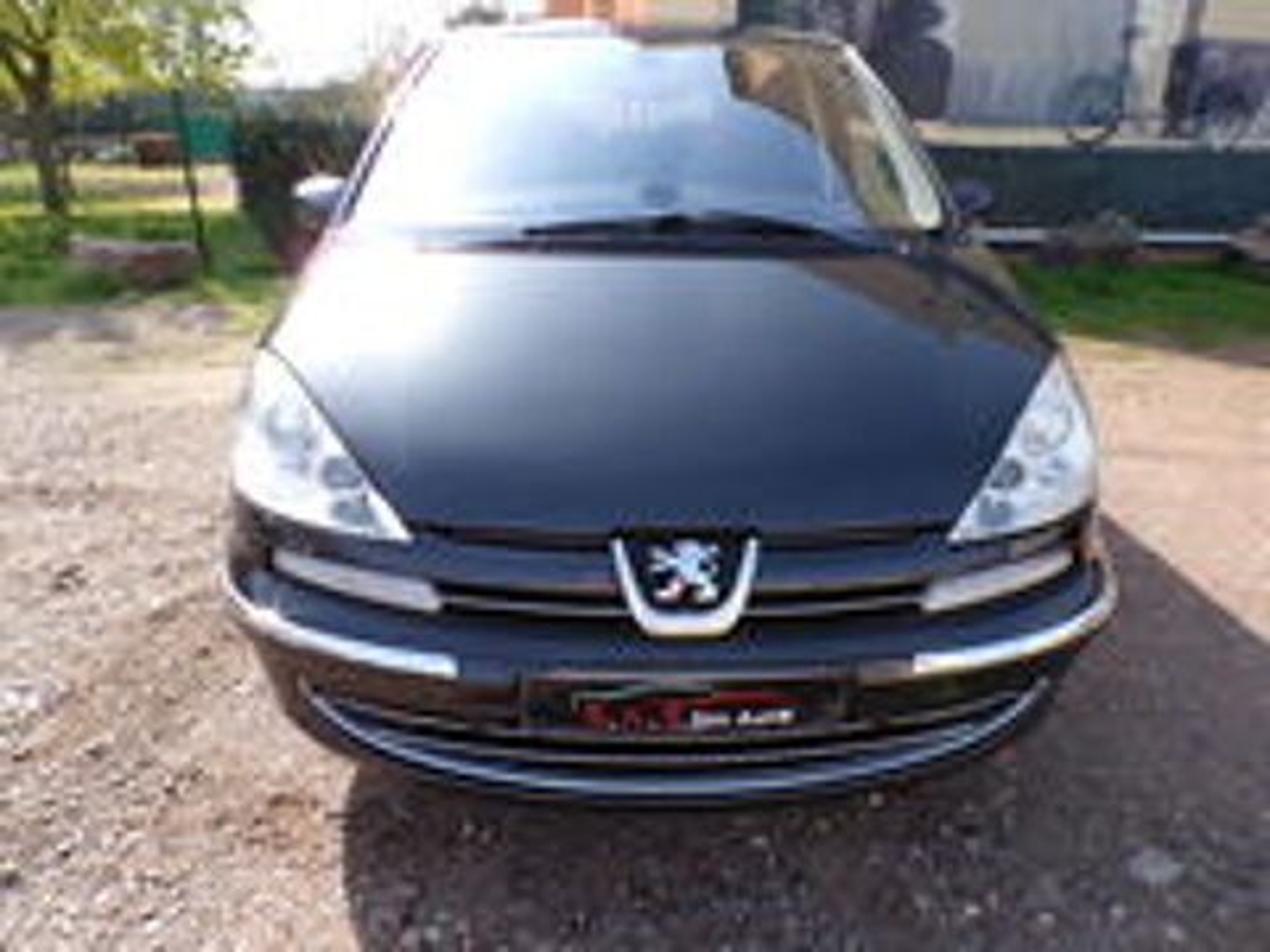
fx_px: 881
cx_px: 635
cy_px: 476
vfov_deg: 56.8
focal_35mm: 24
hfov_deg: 71.6
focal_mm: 4.3
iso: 100
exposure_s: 1/240
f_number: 4.4
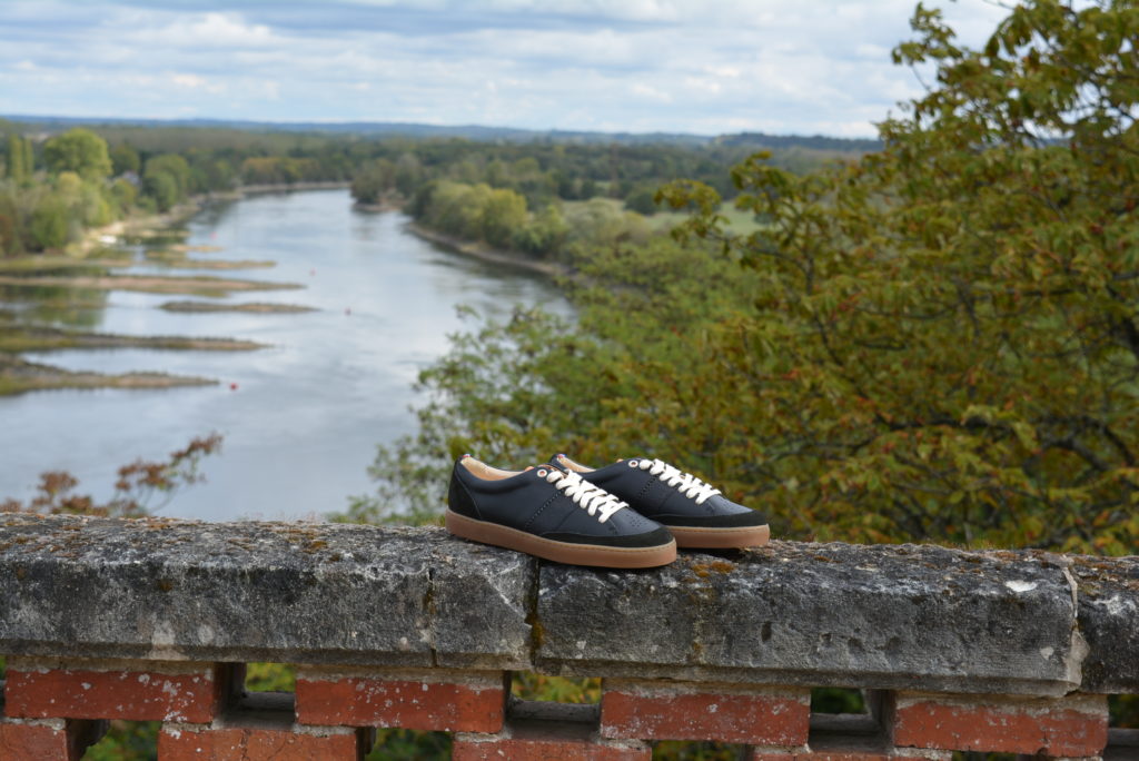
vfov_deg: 19.8
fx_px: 2184
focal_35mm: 69
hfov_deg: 29.2
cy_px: 380
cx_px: 570
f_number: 8
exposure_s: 1/250
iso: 180
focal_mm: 46
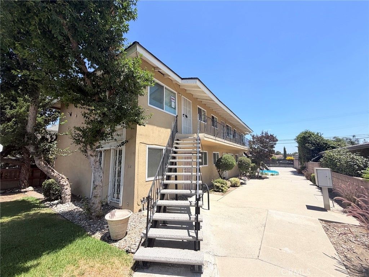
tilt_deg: +8.3
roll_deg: -0.2
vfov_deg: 85.7
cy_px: 138
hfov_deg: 102.1
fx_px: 149
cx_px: 184
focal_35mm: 14
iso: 25
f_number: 2.2
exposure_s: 1/770
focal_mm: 2.22
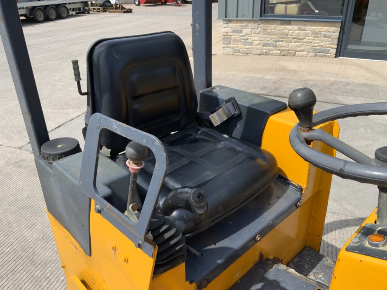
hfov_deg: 61.7
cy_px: 145
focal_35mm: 29
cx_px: 194
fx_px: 324
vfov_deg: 48.2
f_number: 1.8
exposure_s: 1/1412
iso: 16
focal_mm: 3
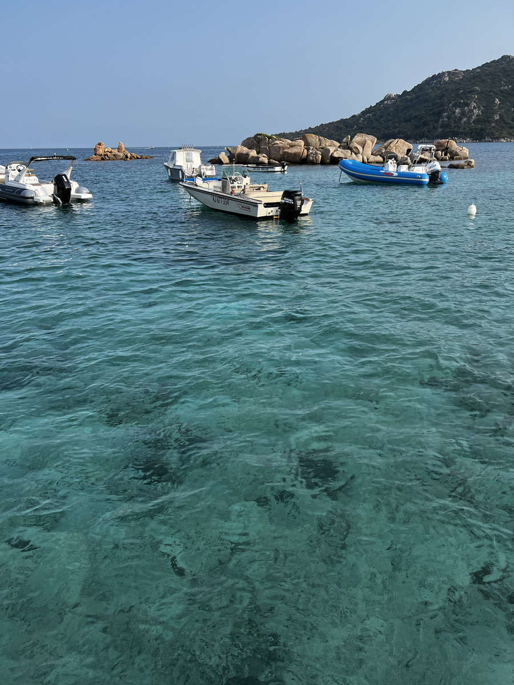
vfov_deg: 67.3
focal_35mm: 26
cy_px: 342
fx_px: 515
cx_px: 257
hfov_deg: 53.1
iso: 50
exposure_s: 1/2299
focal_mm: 5.7
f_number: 1.5
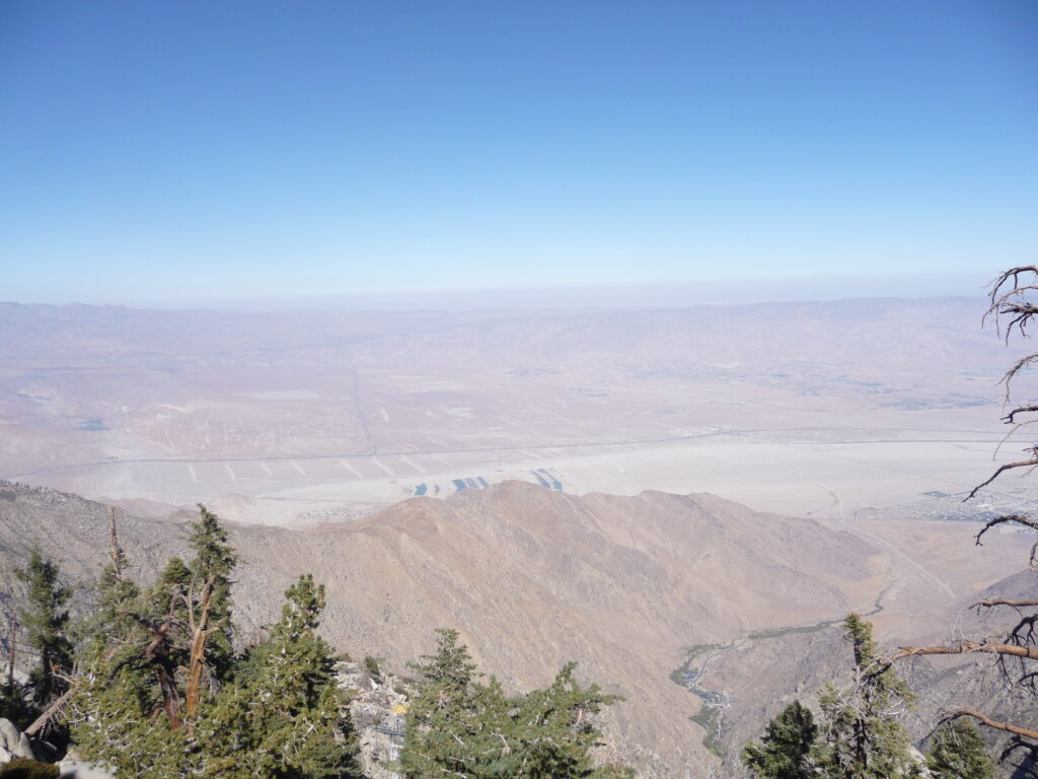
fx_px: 840
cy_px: 390
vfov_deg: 49.7
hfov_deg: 63.4
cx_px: 519
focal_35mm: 28
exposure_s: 1/250
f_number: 8
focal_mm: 4.7
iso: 100
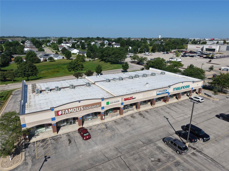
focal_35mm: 24
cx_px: 114
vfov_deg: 56.8
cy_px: 86
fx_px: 159
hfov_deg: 71.6
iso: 120
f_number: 1.8
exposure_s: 1/5000
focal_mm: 8.67
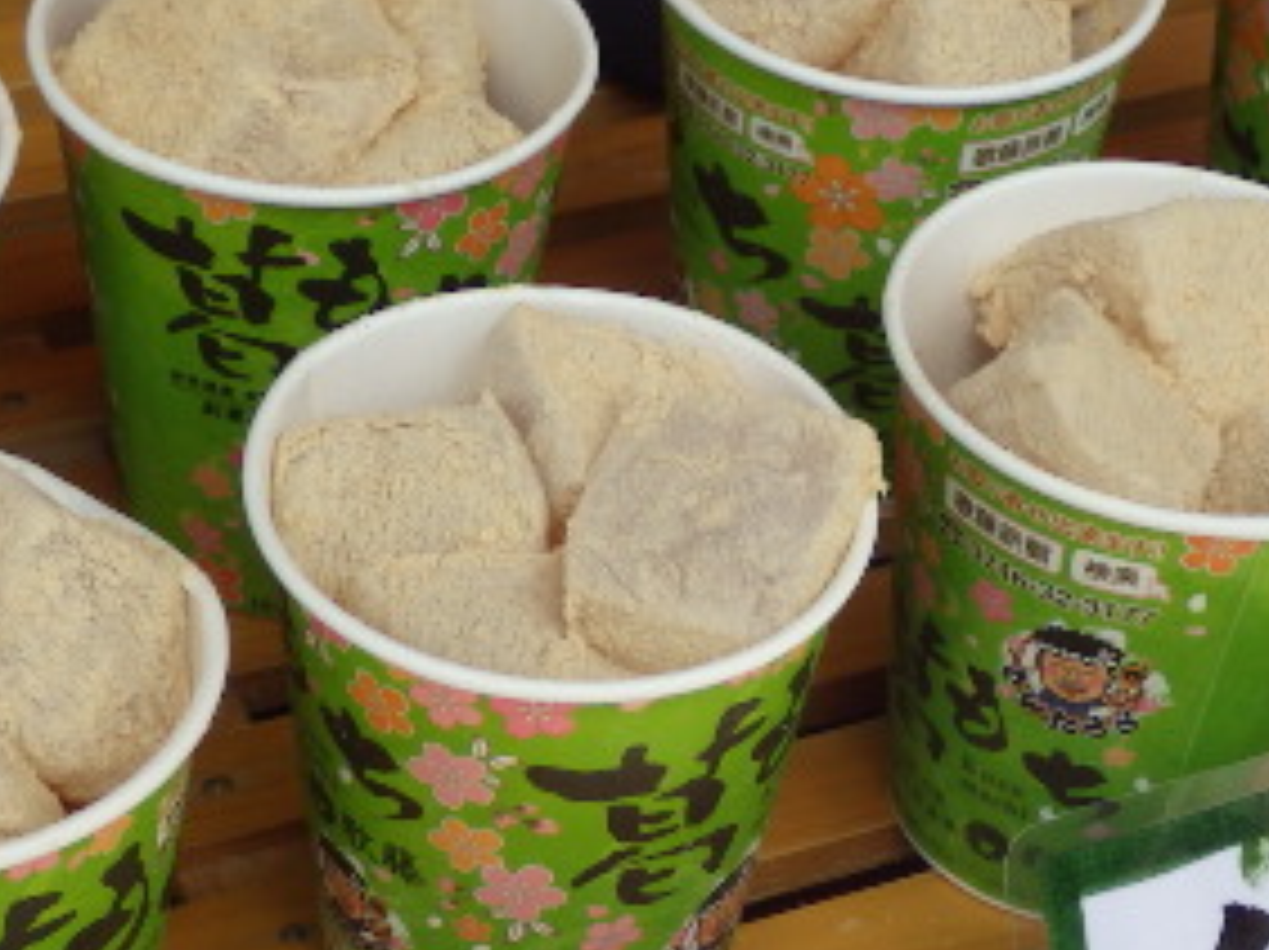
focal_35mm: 100
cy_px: 779
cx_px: 778
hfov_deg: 19.6
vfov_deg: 14.7
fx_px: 3663
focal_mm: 7.9
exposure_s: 1/250
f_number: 4
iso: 125
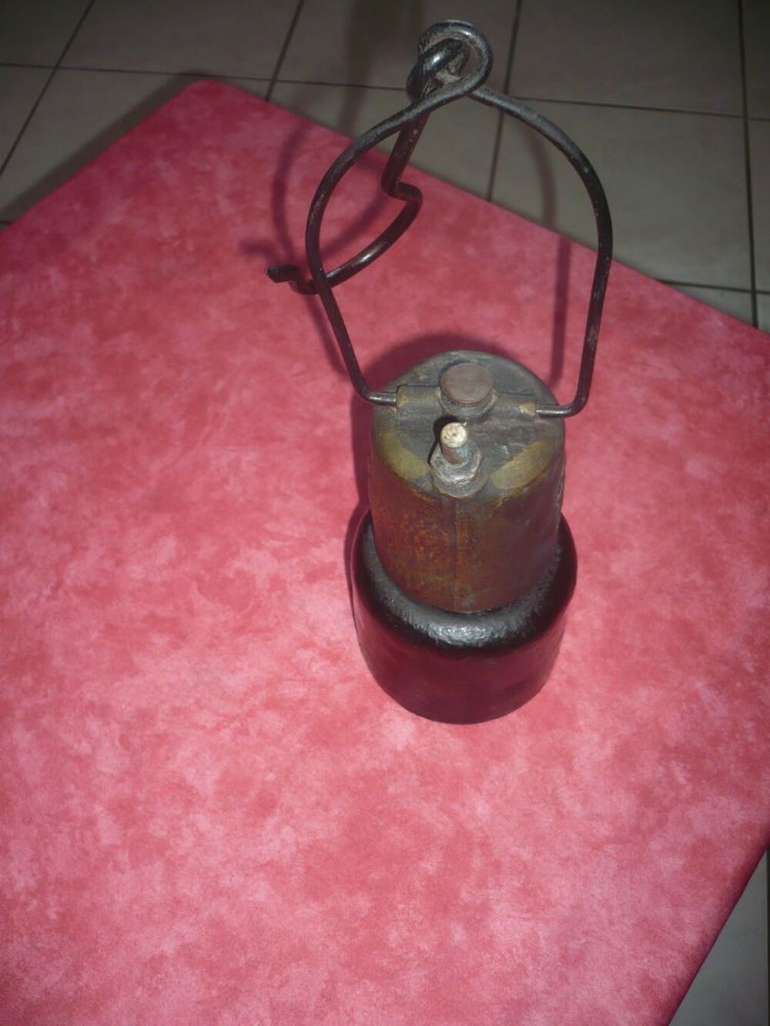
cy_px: 513
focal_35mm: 35
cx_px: 385
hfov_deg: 40.7
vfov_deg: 52.6
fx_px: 1038
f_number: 2.8
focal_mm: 5.8
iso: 100
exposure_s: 1/30
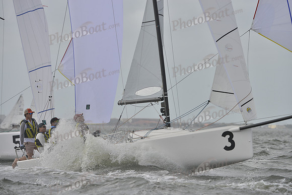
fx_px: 2515
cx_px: 146
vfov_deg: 4.4
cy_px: 98
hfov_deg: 6.6
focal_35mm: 310
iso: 400
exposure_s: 1/1250
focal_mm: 310
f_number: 9
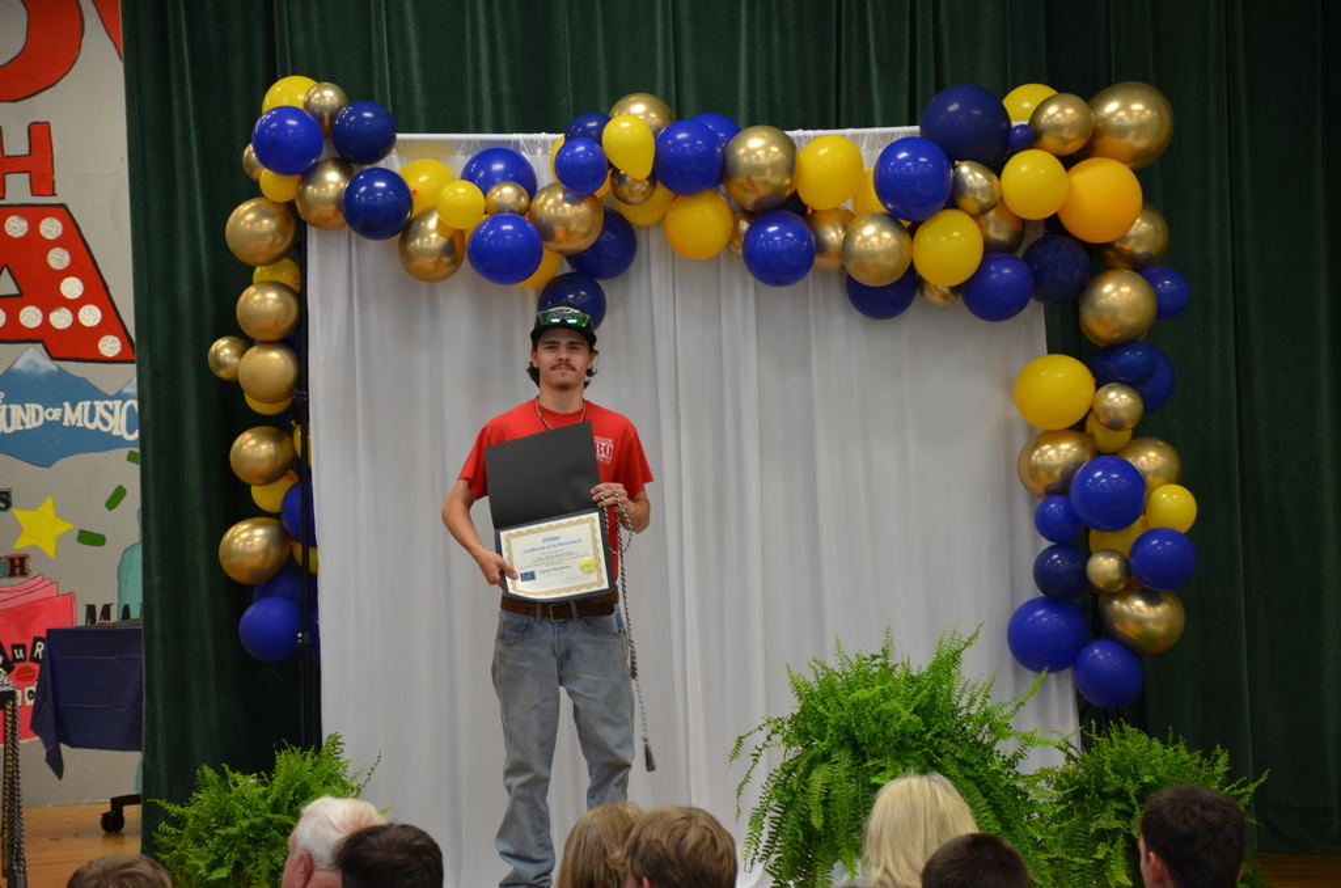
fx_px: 5297
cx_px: 670
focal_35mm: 142
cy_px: 444
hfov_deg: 14.4
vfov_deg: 9.6
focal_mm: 95
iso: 900
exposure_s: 1/30
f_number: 5.3
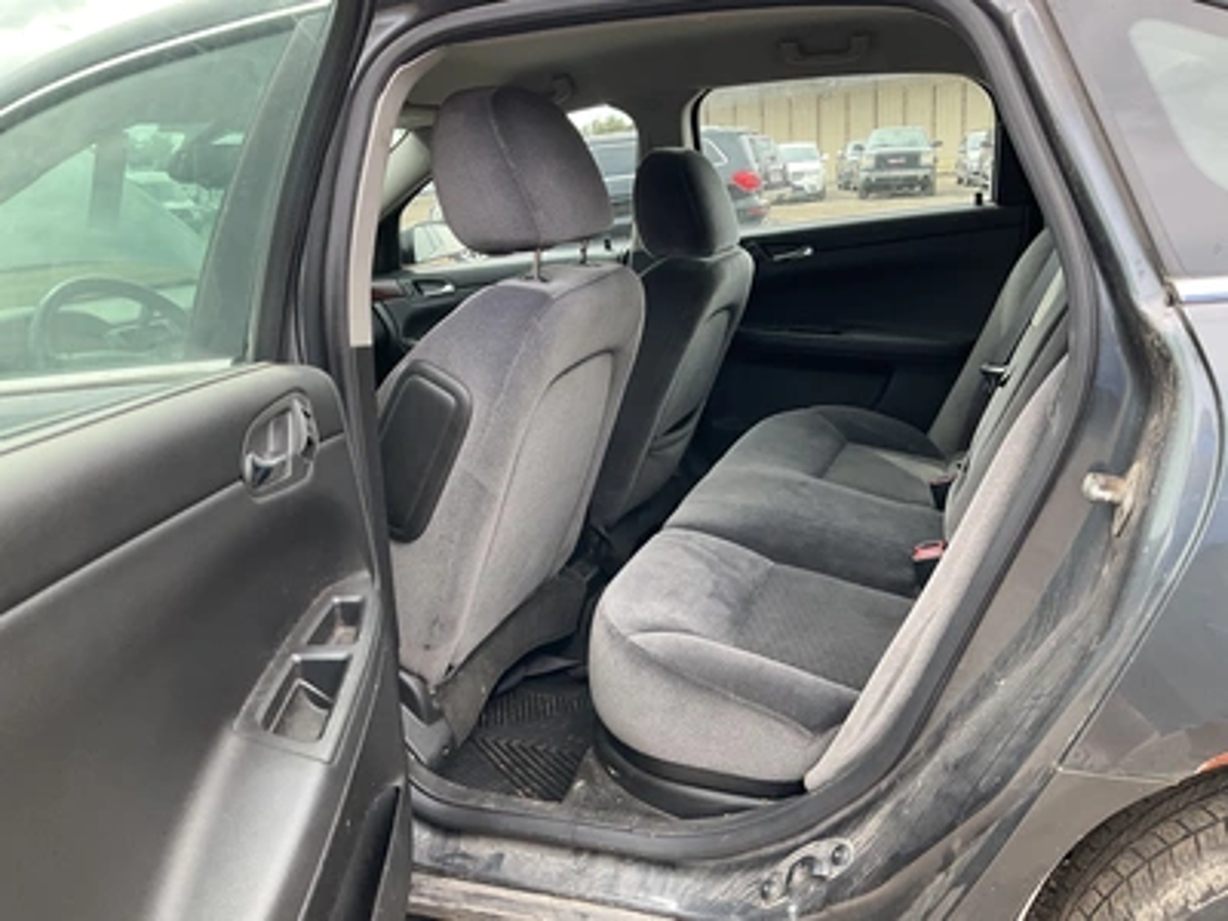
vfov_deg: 48.2
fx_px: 1029
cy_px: 460
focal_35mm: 29
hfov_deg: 61.7
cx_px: 614
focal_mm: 3
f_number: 1.8
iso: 20
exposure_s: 1/122
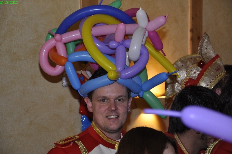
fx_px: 772
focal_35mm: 120
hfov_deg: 17.1
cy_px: 77
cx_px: 116
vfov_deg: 11.4
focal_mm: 80
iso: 400
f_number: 5.3
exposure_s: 1/60
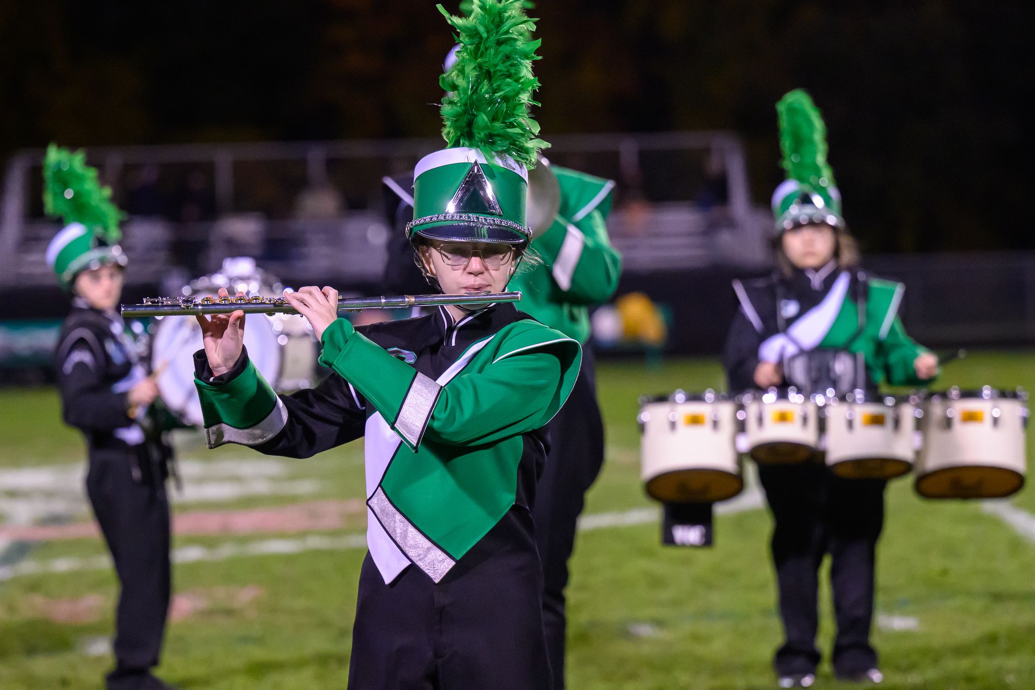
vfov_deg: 8.3
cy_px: 304
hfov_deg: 12.4
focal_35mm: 166
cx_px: 476
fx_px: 4775
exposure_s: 1/640
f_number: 2.8
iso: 5000
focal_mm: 110
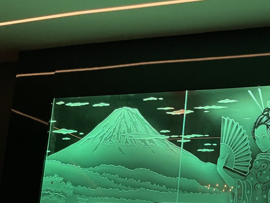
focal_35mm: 57
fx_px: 445
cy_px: 212
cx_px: 294
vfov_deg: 24.3
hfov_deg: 30.4
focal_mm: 4.2
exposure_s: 1/58
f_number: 1.6
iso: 250
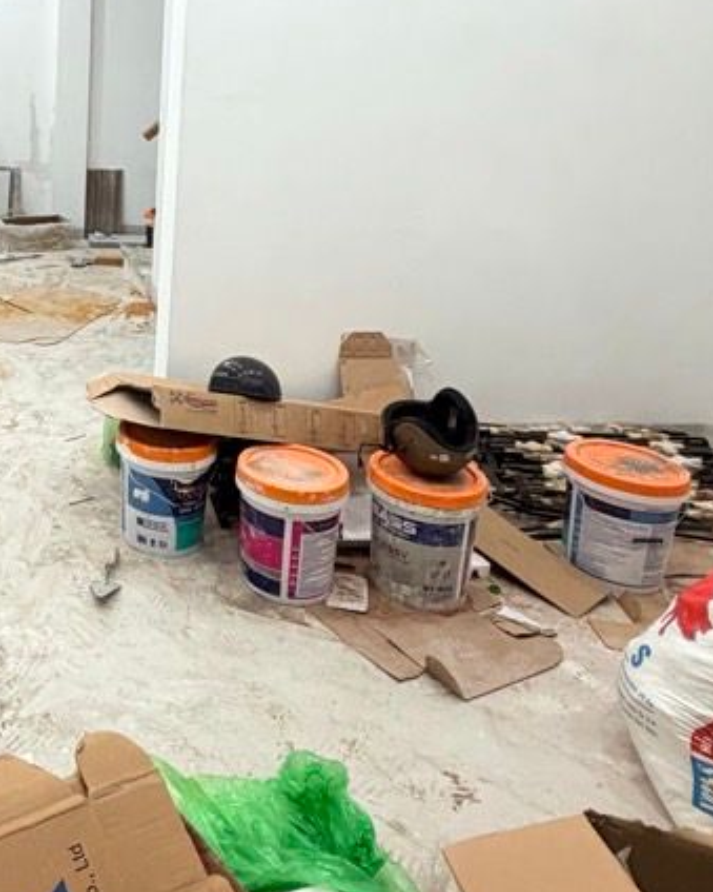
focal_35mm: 33
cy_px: 208
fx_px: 871
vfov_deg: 51.6
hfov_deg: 39.8
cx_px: 19
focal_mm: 2.22
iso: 125
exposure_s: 1/100
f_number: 2.2
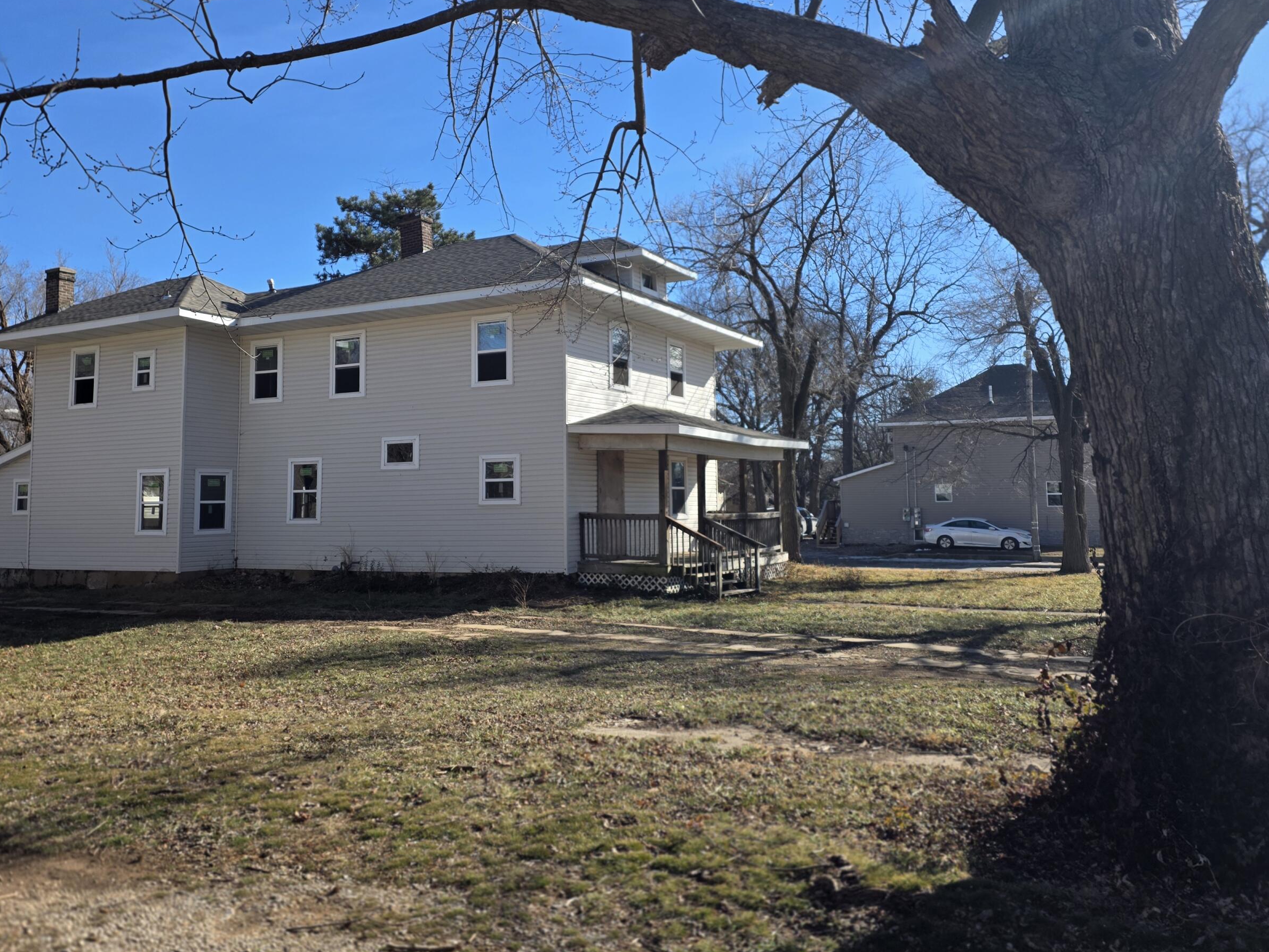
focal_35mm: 29
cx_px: 577
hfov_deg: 61.6
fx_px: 1063
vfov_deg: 48.1
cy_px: 413
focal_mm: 6.25
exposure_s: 1/4237
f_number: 1.7
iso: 80
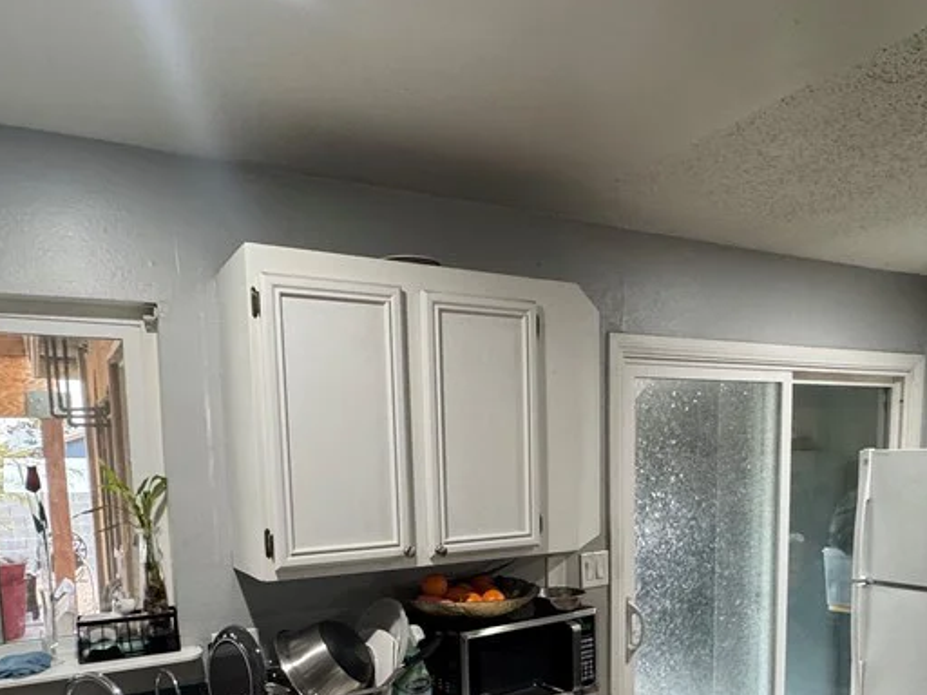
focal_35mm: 28
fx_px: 750
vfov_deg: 47.4
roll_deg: +1.4
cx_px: 456
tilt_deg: -1.8
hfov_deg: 63.4
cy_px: 543
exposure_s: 1/60
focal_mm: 2.22
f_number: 2.2
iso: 250
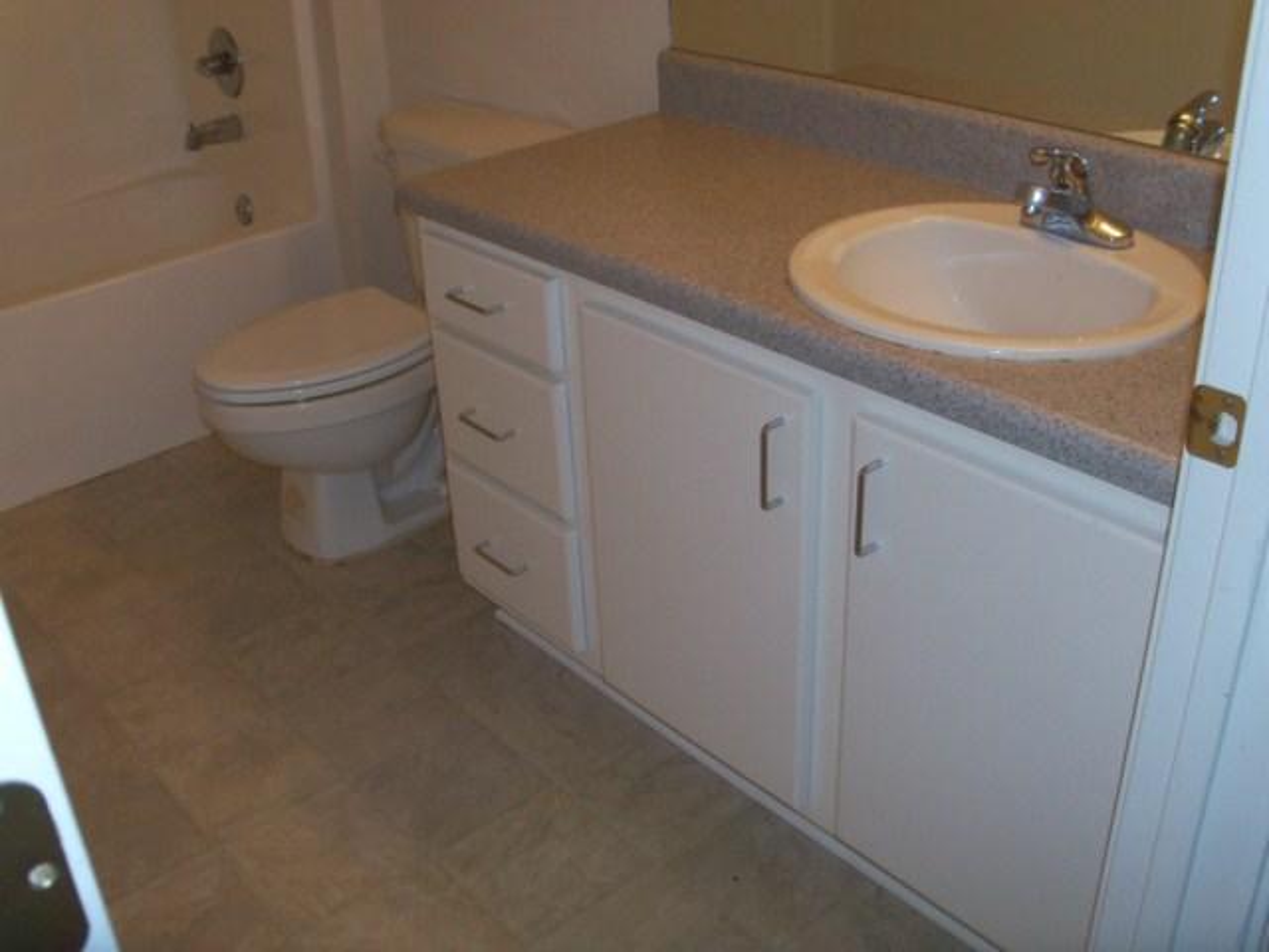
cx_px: 634
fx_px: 1283
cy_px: 476
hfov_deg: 52.6
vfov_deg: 40.7
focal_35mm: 35
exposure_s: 1/30
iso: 100
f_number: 3
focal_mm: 6.3
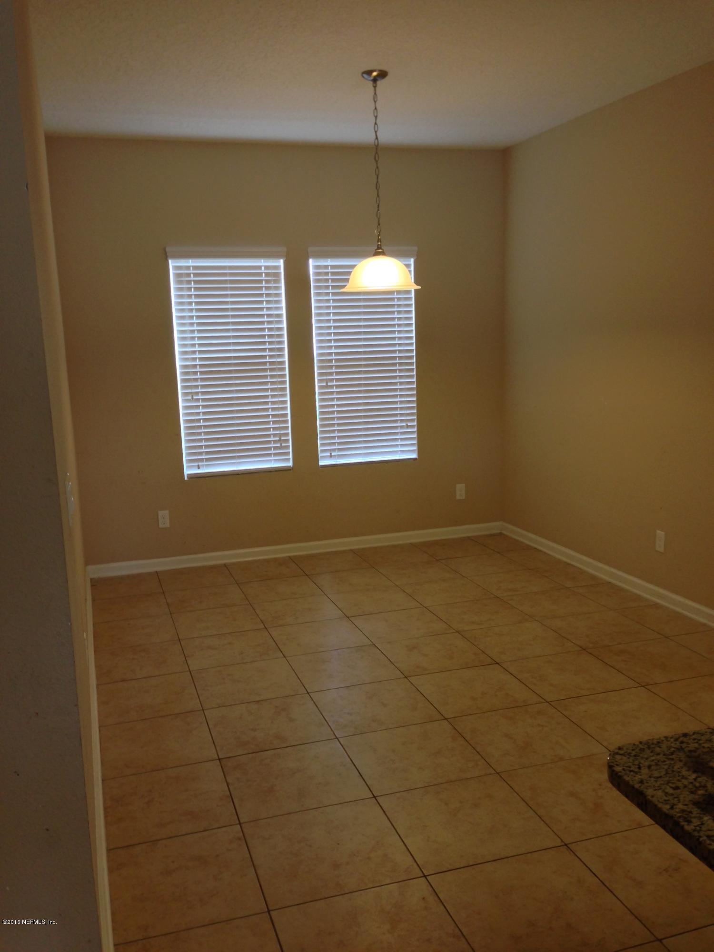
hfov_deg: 42.9
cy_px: 476
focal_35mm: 33
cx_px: 357
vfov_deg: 55.4
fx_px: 908
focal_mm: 4.12
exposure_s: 1/20
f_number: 2.4
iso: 64
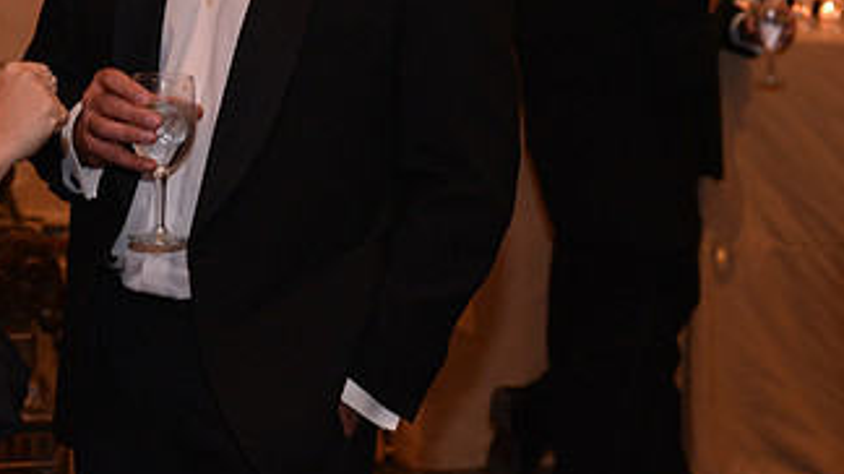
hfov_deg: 23.2
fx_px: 2013
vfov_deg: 13.3
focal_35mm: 90
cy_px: 38
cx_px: 120
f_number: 3.5
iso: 1250
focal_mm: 48
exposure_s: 1/60
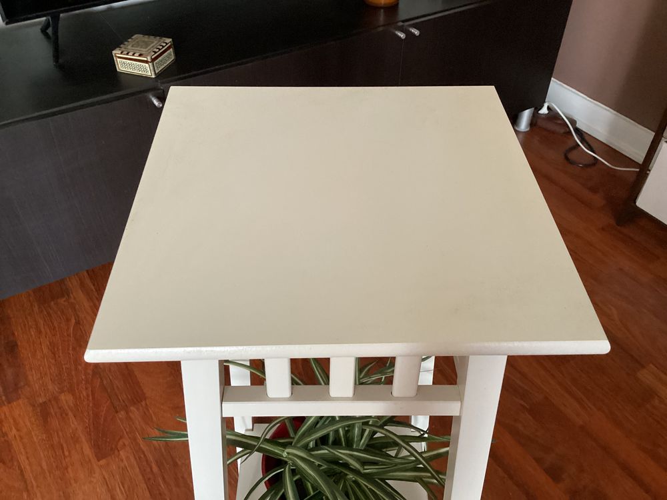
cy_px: 250
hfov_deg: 58.4
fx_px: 597
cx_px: 334
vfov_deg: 45.4
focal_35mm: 31
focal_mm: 3.3
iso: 400
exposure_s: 1/40
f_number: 2.4
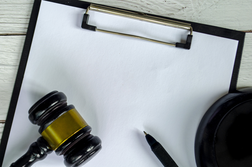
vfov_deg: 17.4
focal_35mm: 78
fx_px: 545
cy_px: 84
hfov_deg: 26.0
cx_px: 126
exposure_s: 1/4
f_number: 8
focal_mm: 52
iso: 100
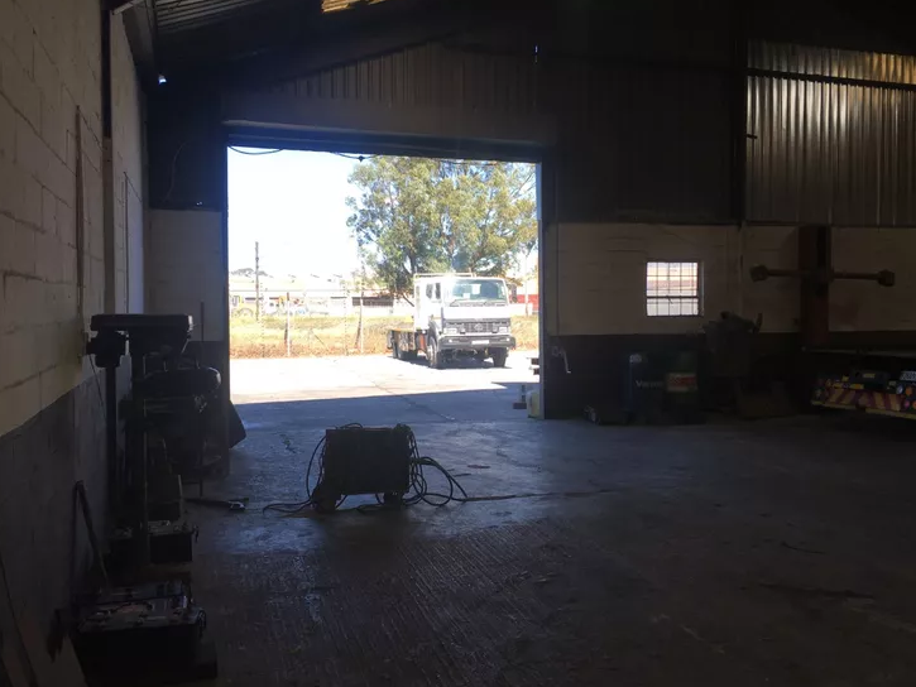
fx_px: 847
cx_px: 491
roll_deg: +0.5
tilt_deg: +0.0
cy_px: 328
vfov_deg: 44.2
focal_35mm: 32
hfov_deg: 56.7
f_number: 2.2
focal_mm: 4.15
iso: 25
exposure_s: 1/370
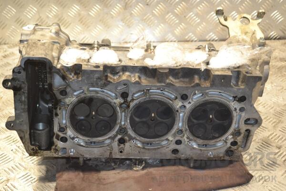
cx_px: 143
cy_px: 96
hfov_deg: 33.4
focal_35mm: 60
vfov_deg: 22.6
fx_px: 477
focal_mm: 40
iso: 800
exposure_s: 1/60
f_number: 5.3
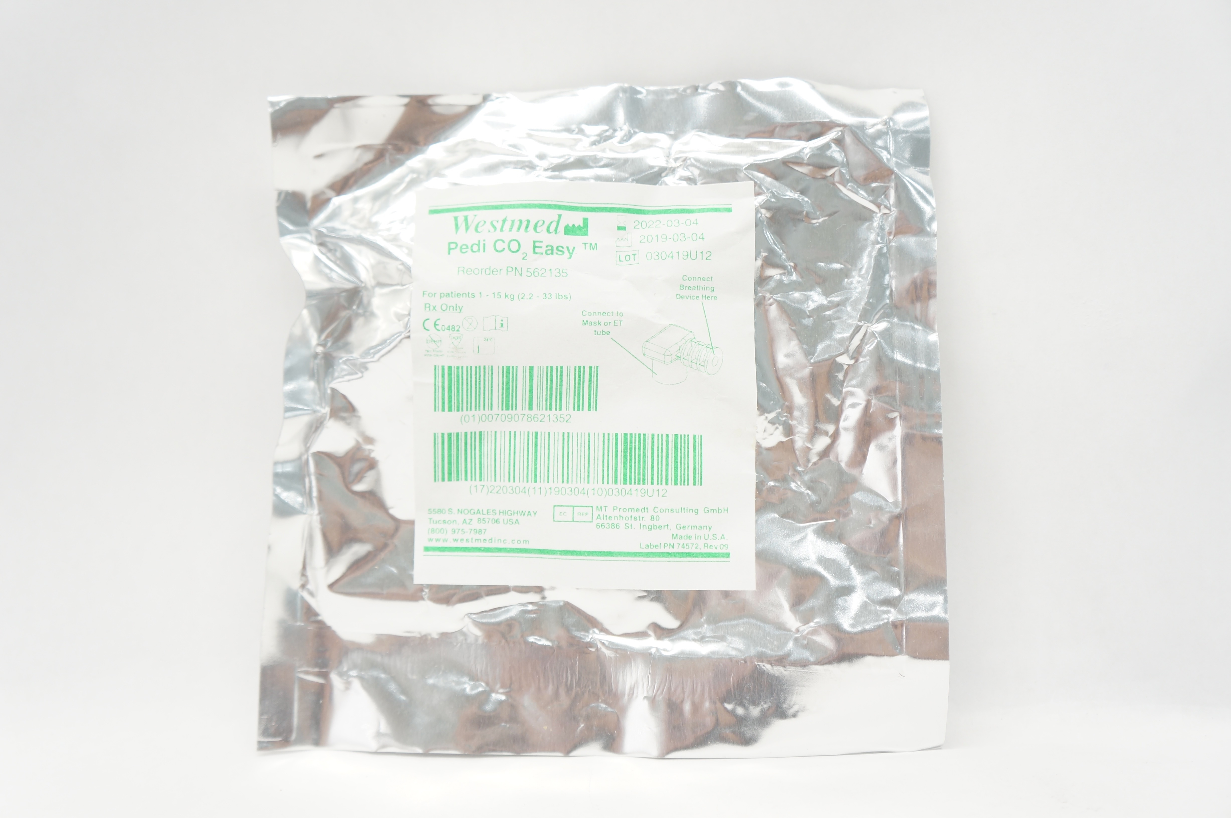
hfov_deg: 51.3
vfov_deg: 35.4
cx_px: 616
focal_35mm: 38
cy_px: 409
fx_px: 1281
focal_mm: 25
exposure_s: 1/80
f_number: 4
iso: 400
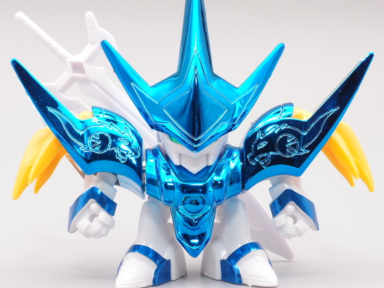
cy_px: 144
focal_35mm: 112
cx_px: 192
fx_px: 1242
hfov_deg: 17.6
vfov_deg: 13.2
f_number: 8
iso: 100
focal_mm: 24
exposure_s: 1/4
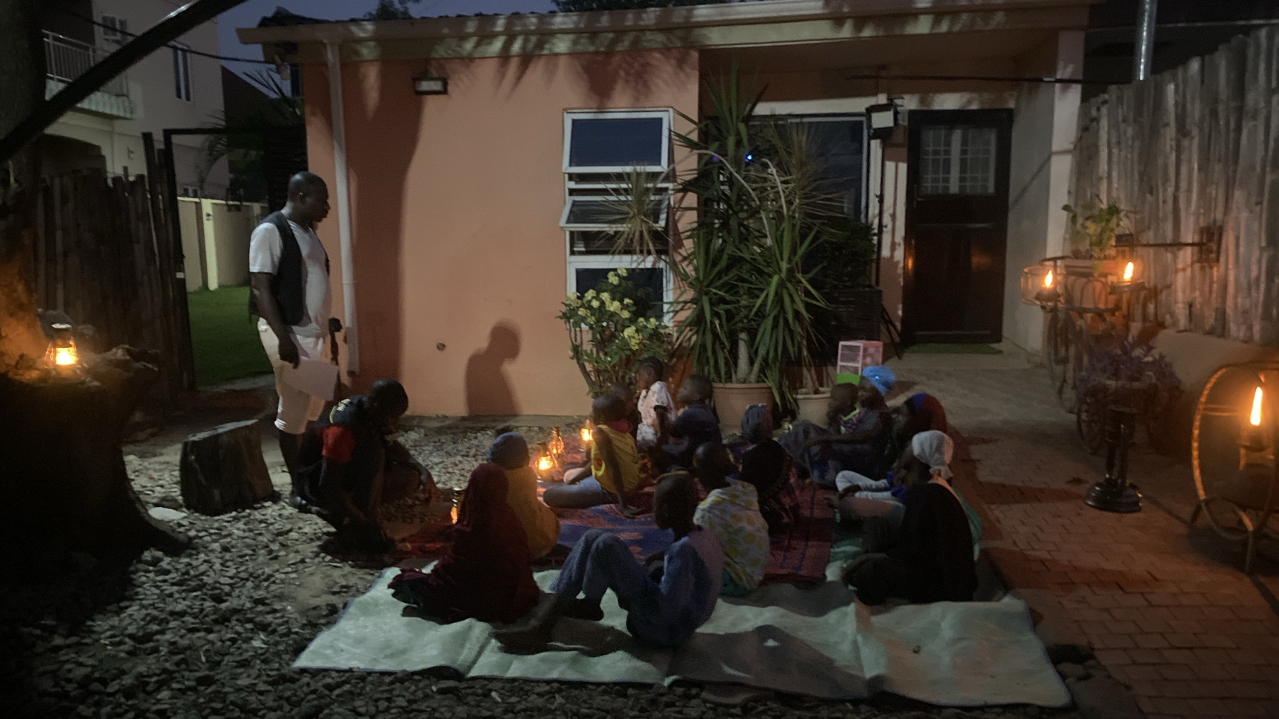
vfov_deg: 40.0
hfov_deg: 66.1
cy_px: 422
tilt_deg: -10.4
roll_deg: +1.0
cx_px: 626
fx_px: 983
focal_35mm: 29
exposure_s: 1/15
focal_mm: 4.25
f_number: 1.8
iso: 1600
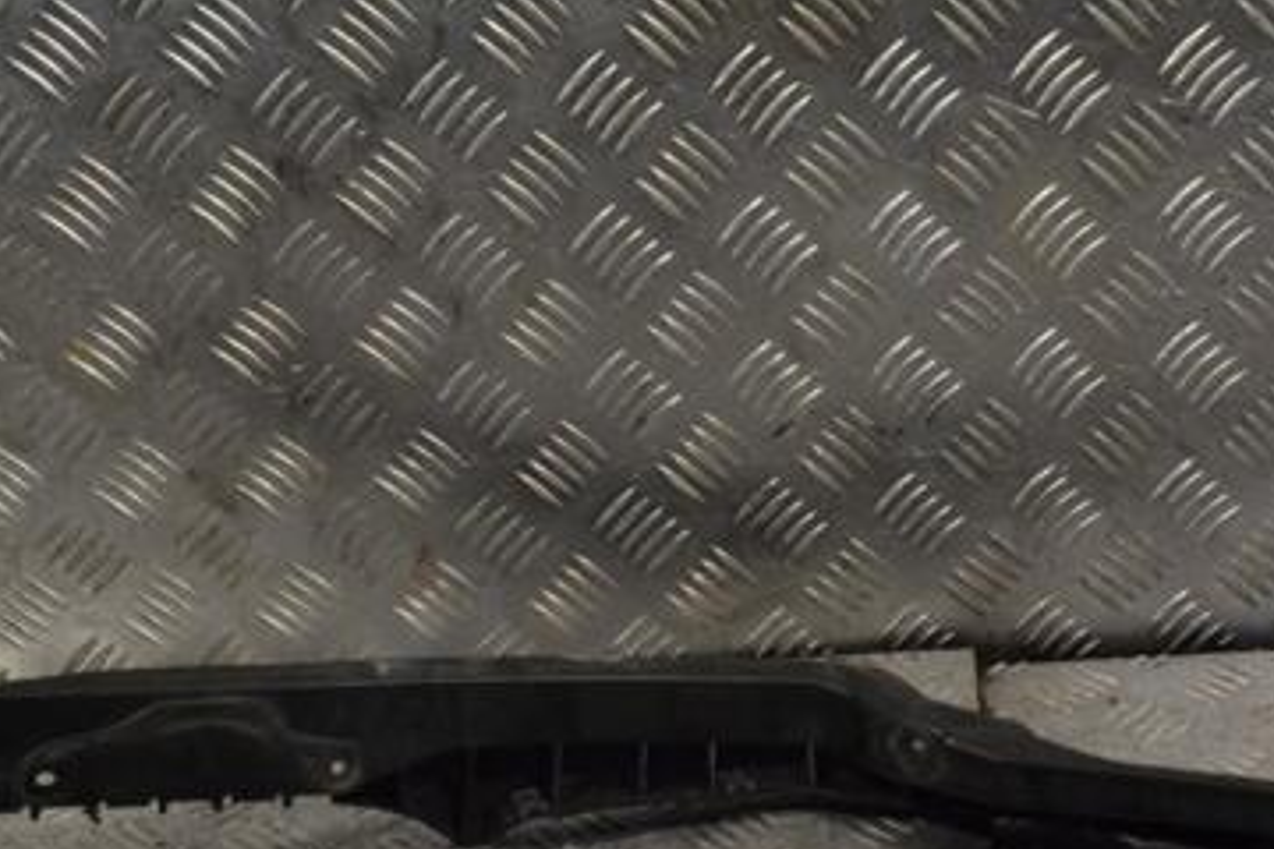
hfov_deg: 28.7
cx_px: 832
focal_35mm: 70
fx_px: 2477
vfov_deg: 19.3
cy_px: 672
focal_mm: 28
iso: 3200
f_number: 10
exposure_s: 1/400
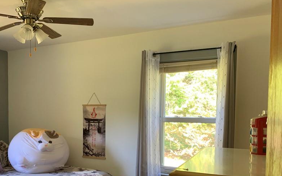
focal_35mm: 36
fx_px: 277
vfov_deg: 34.7
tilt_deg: -3.0
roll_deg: +0.1
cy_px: 128
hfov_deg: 53.2
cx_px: 101
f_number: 1.8
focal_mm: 4.25
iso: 125
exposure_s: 1/60
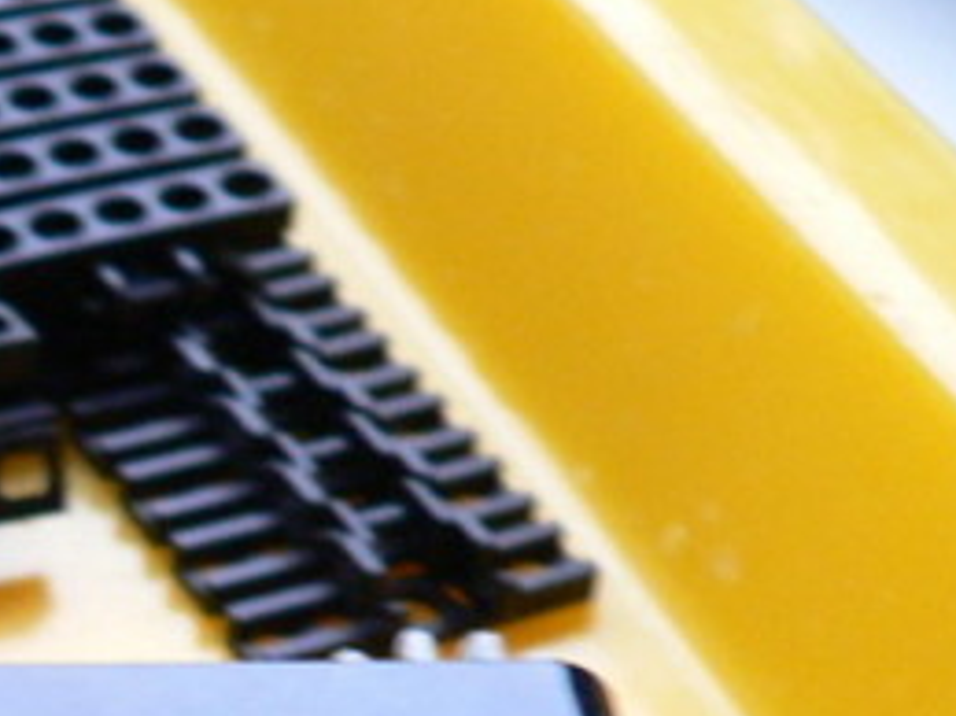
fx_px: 3451
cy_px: 1087
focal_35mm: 125
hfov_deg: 14.4
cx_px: -591
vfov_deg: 11.3
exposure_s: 1/13
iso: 200
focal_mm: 6
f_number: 2.8
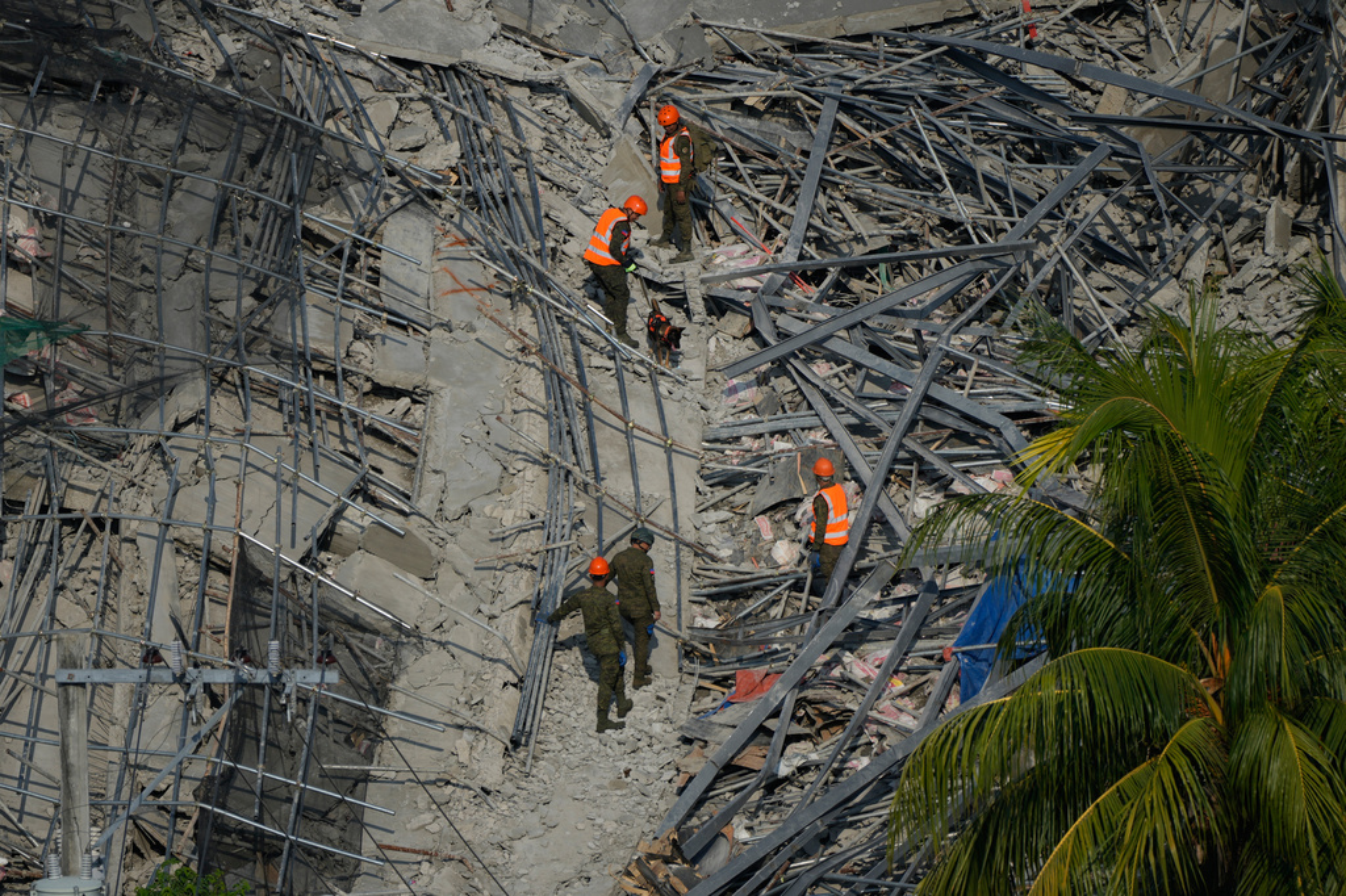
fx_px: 22425
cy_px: 448
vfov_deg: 2.3
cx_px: 673
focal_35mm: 600
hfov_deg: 3.4
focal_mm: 400
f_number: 5.6
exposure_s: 1/1250
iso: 100
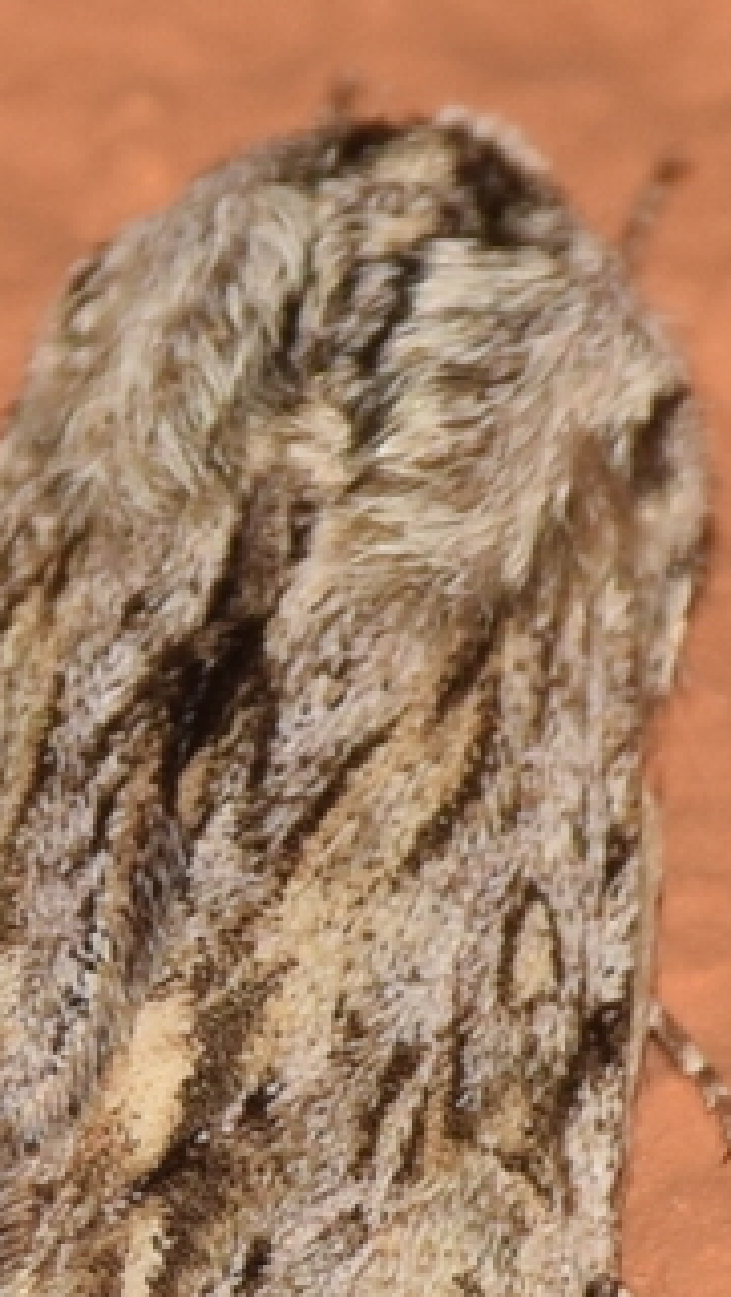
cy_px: 933
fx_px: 22632
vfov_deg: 3.3
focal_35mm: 658
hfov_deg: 1.8
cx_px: 4
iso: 100
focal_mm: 140
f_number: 13
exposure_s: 1/160
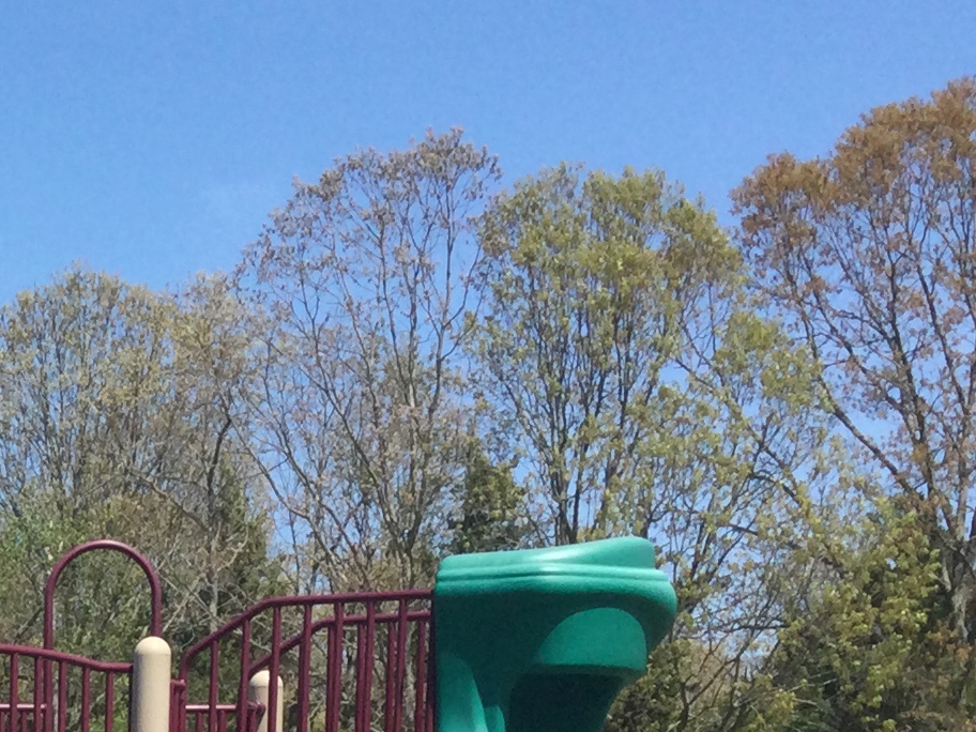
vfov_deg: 12.6
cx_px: -366
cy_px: 1146
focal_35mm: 111
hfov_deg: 16.5
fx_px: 3130
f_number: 2.4
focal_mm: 3.3
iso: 25
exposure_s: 1/1058
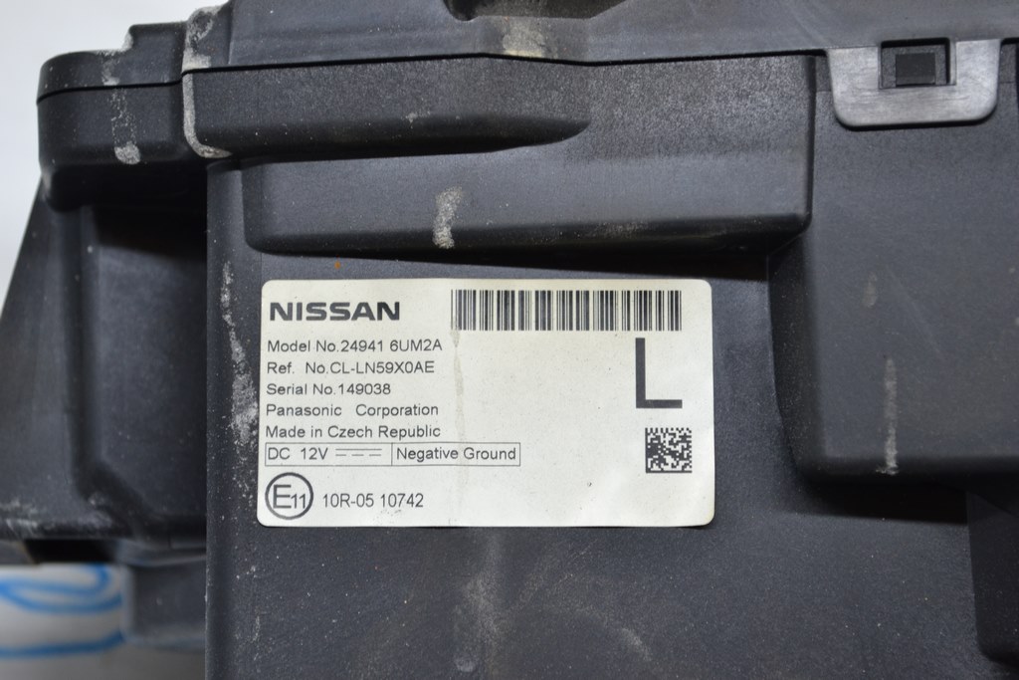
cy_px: 340
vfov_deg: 16.6
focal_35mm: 82
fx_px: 2335
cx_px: 510
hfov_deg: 24.6
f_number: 5.6
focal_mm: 55
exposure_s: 1/50
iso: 400
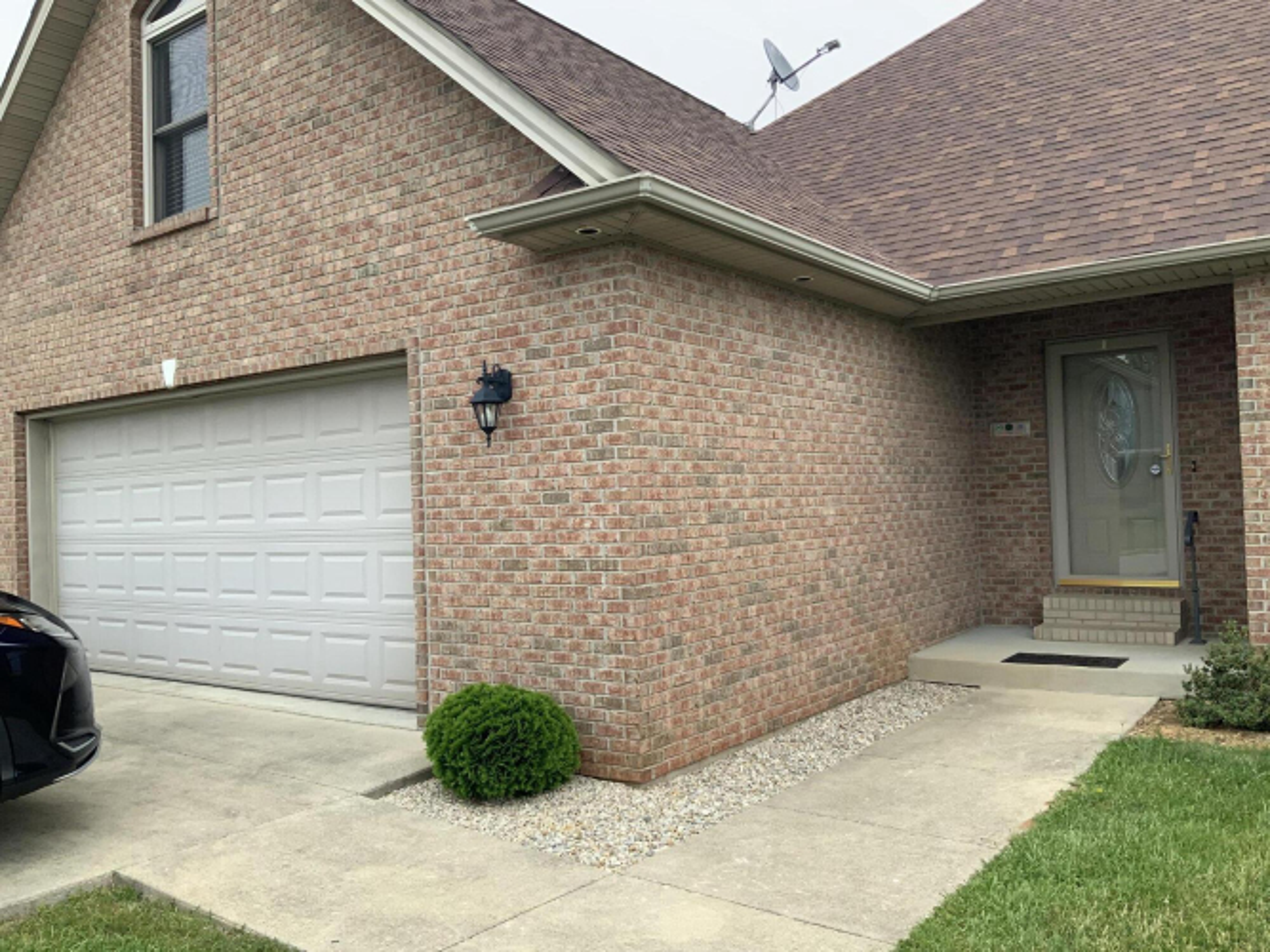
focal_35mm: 29
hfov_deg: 61.7
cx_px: 635
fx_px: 1064
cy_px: 476
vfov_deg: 48.2
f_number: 1.8
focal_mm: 3
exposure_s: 1/804
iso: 16
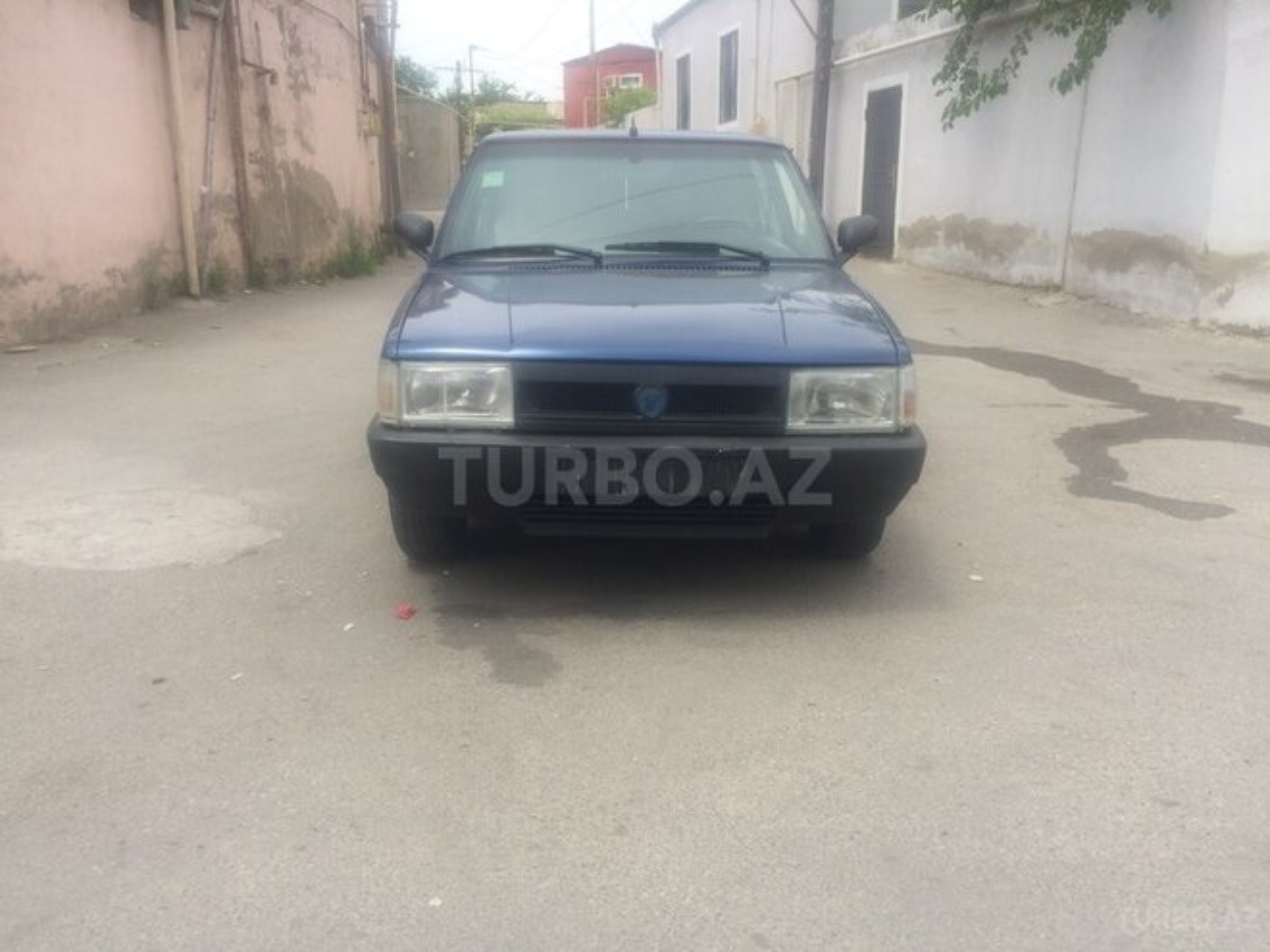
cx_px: 635
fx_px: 1064
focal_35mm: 29
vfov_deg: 48.2
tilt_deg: -14.3
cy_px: 476
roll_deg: -0.1
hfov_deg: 61.7
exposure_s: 1/1208
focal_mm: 4.15
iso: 32
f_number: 2.2
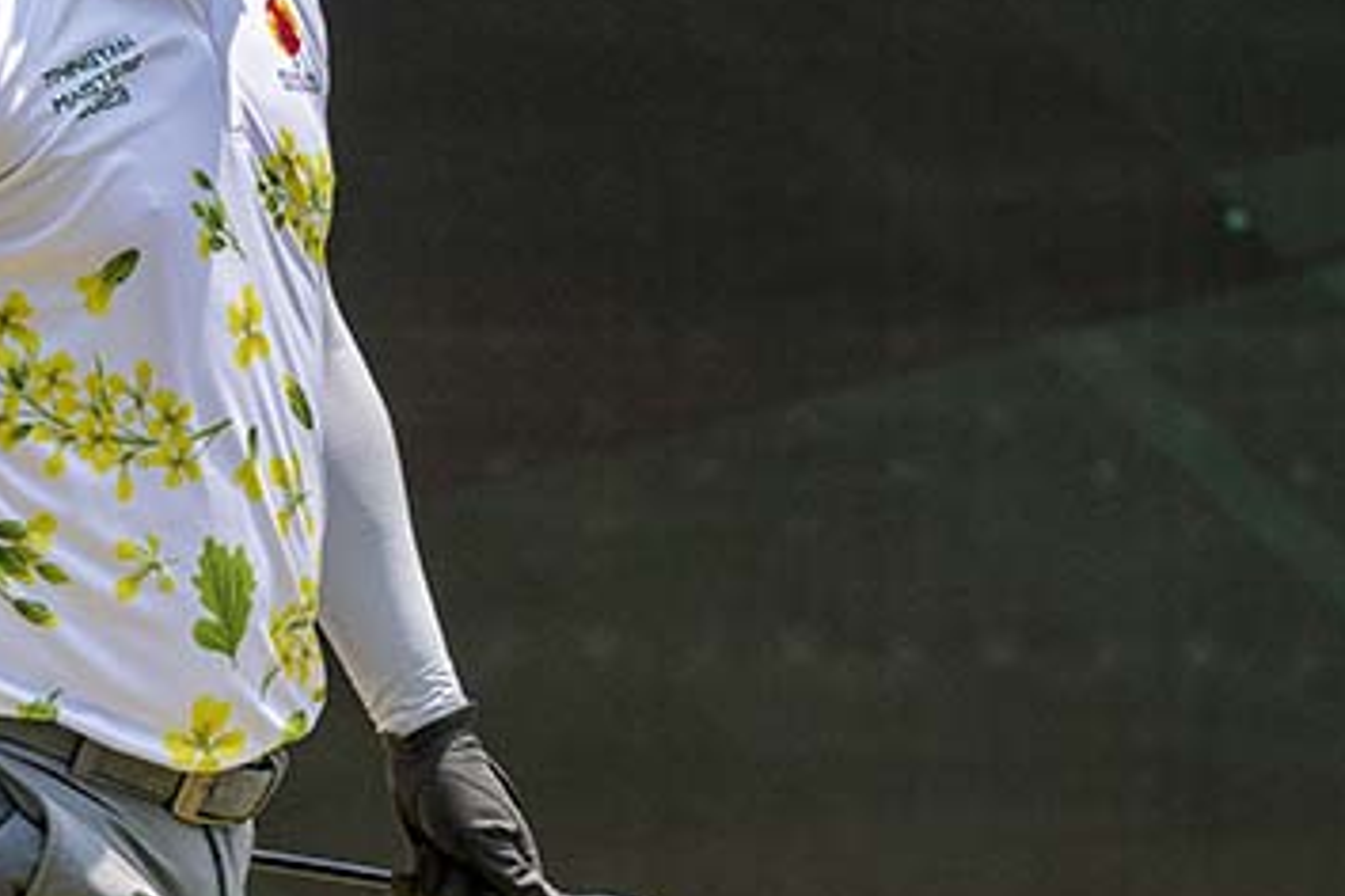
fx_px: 15205
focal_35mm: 407
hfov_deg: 5.1
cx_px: 452
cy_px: 277
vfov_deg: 3.4
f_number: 3.5
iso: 560
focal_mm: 150
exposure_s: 1/5000
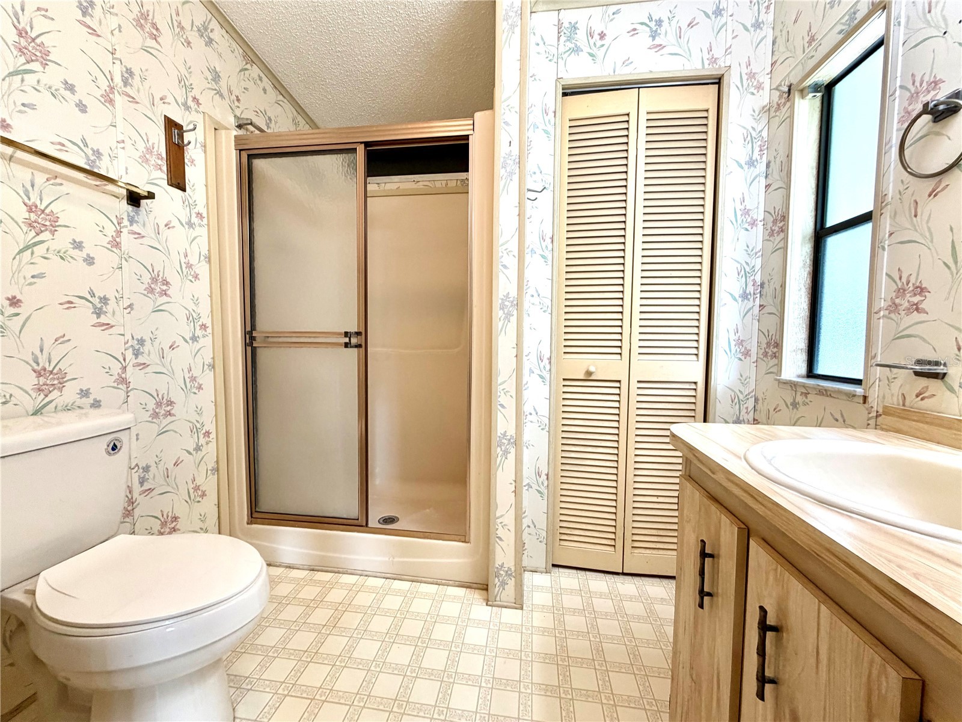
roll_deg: +0.1
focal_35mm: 14
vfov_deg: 85.7
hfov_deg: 102.1
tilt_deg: -3.1
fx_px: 389
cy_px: 361
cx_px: 481
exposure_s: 1/60
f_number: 2.2
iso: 160
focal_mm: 2.22
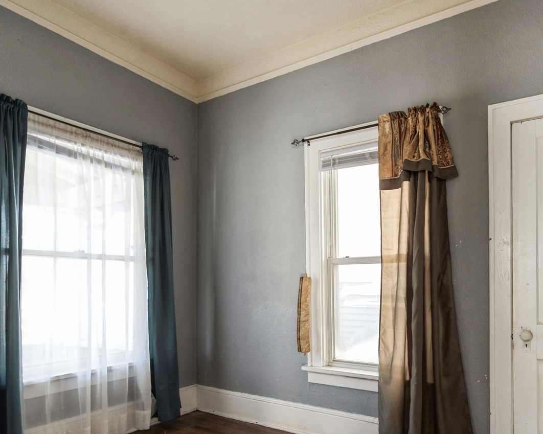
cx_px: 323
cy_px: 279
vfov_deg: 57.8
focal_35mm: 24
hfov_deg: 69.6
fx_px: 386
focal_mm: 16
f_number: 8
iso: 400
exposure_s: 1/25
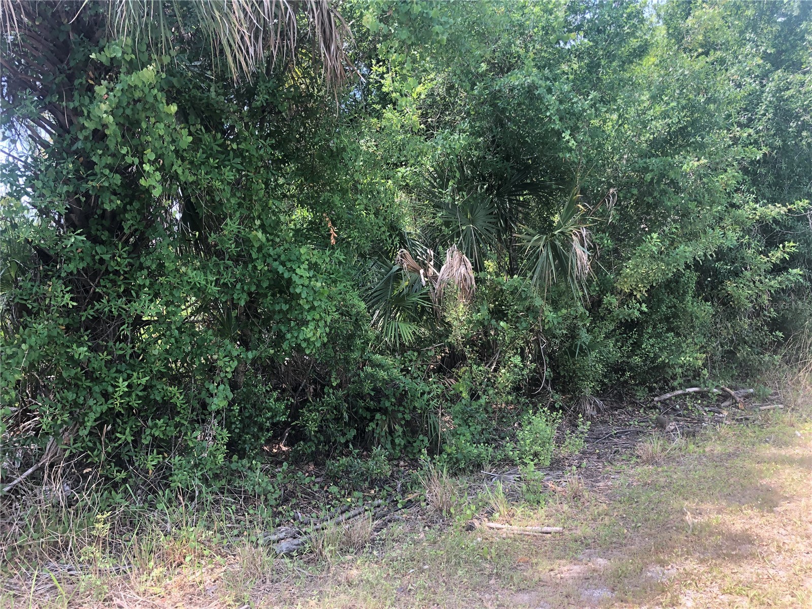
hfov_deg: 63.4
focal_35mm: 28
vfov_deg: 49.7
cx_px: 406
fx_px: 657
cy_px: 304
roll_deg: +3.0
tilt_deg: -2.0
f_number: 1.8
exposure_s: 1/147
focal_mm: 3.99
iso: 20
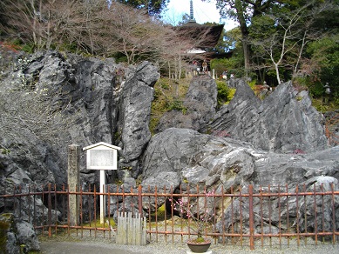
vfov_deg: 44.2
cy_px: 127
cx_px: 170
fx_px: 313
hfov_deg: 56.8
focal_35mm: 32
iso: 100
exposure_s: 1/320
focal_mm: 5.7
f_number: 2.9
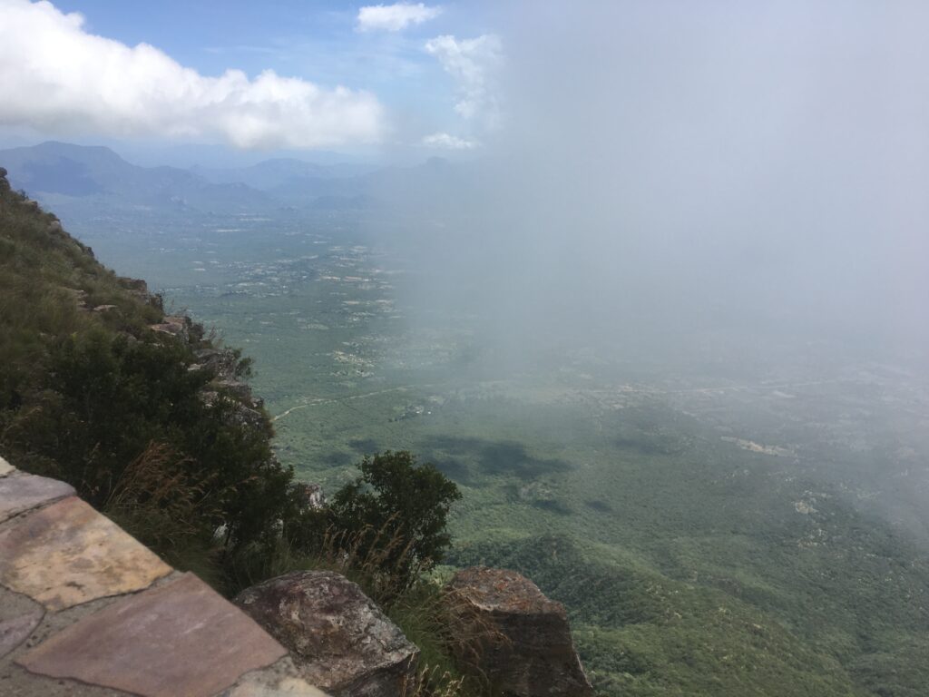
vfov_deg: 48.2
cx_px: 464
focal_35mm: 29
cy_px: 348
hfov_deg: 61.7
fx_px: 778
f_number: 2.2
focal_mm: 4.15
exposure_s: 1/1709
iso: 25
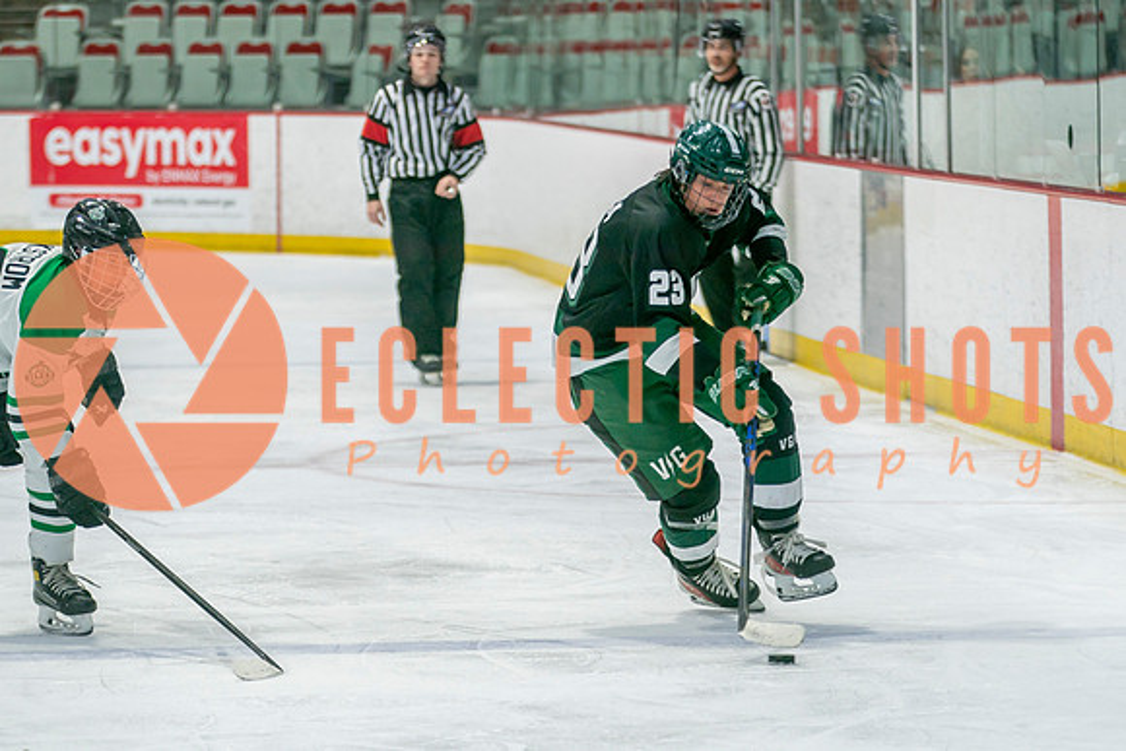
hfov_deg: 8.9
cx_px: 668
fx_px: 7247
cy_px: 490
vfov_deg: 5.9
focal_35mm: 232
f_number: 3.2
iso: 400
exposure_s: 1/640
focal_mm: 142
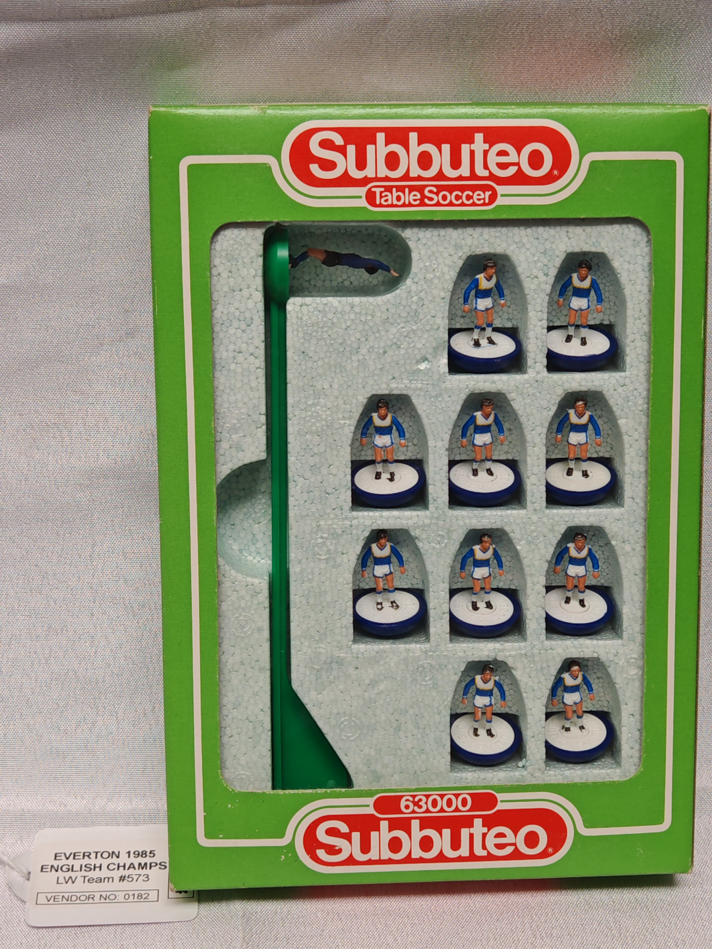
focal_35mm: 54
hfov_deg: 27.0
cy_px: 474
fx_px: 1481
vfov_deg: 35.5
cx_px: 356
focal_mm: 6.67
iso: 50
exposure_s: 1/200
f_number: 1.9
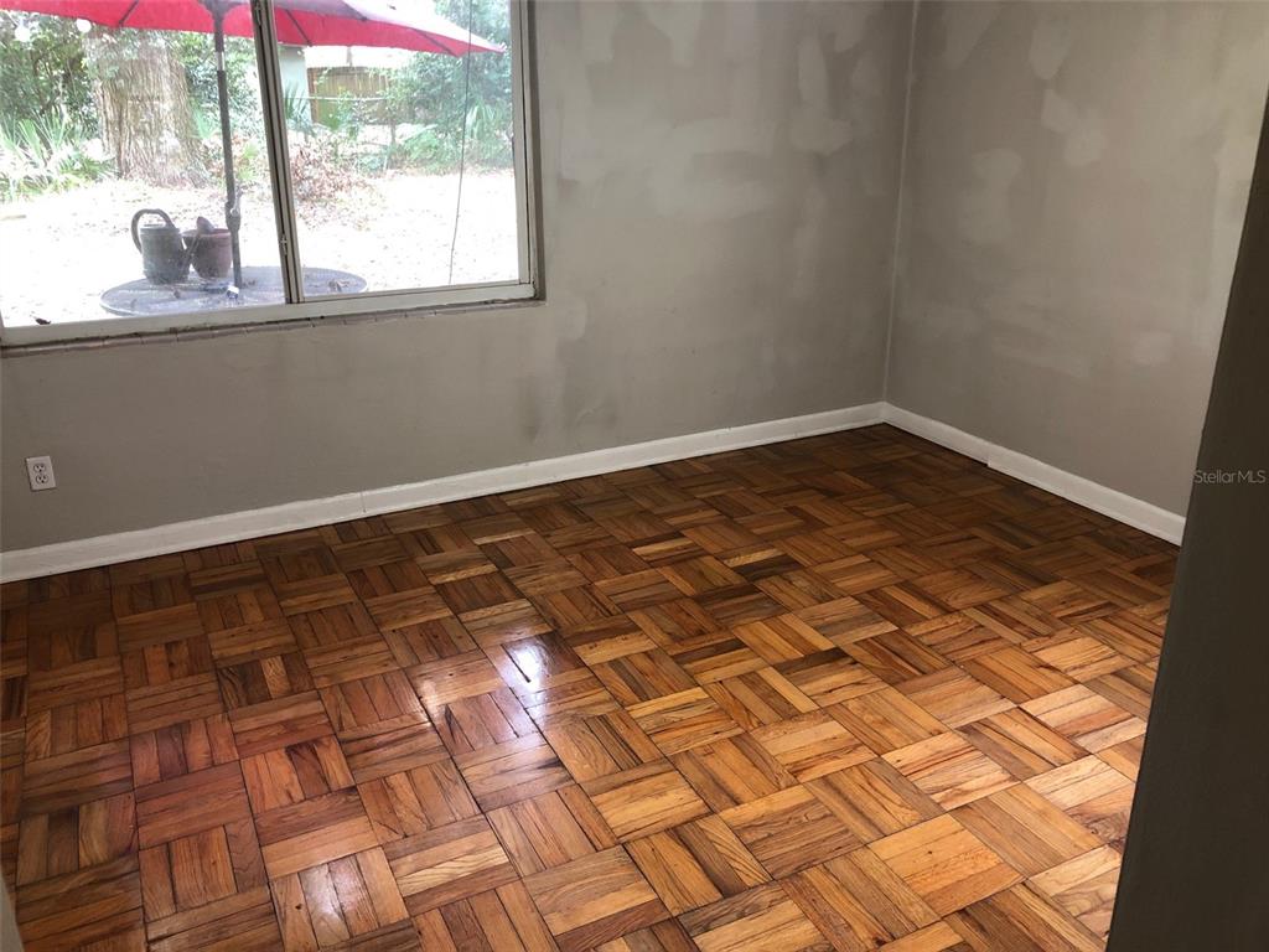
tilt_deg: -21.5
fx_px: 1026
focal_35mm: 28
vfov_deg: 49.7
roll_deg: +1.4
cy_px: 476
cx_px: 634
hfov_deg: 63.4
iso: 40
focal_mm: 3.99
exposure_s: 1/15
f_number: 1.8
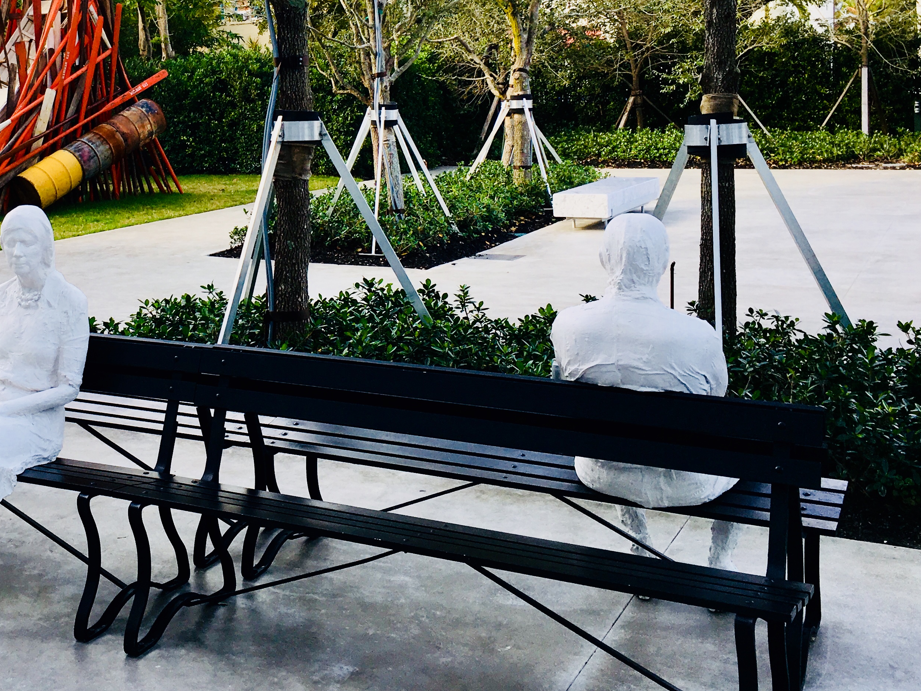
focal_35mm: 47
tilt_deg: +0.1
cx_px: 217
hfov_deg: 39.2
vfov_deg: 30.2
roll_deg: +0.8
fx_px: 1250
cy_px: 153
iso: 25
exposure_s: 1/430
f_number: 2.2
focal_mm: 4.15
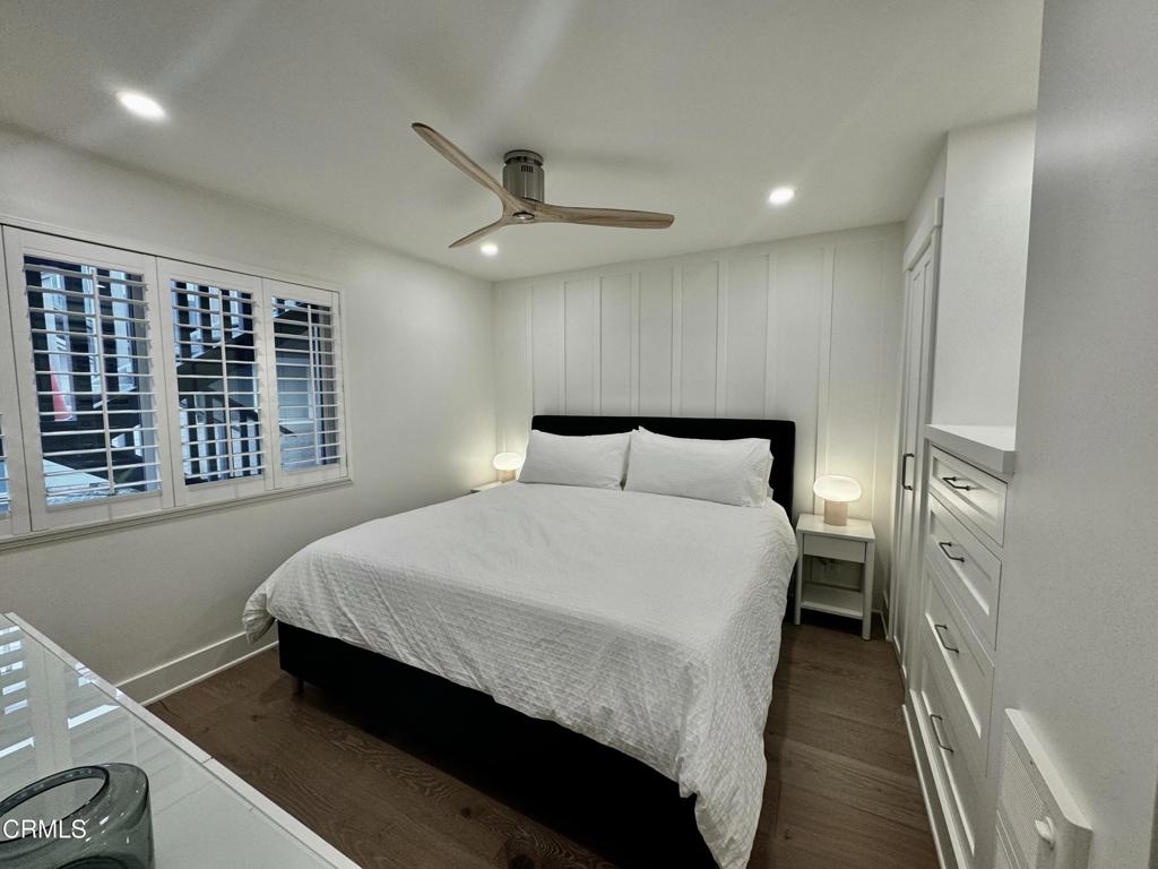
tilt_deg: -5.1
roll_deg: +0.6
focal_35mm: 14
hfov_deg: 102.1
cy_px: 434
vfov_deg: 85.7
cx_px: 579
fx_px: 468
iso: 100
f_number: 2.2
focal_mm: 2.22
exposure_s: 1/120
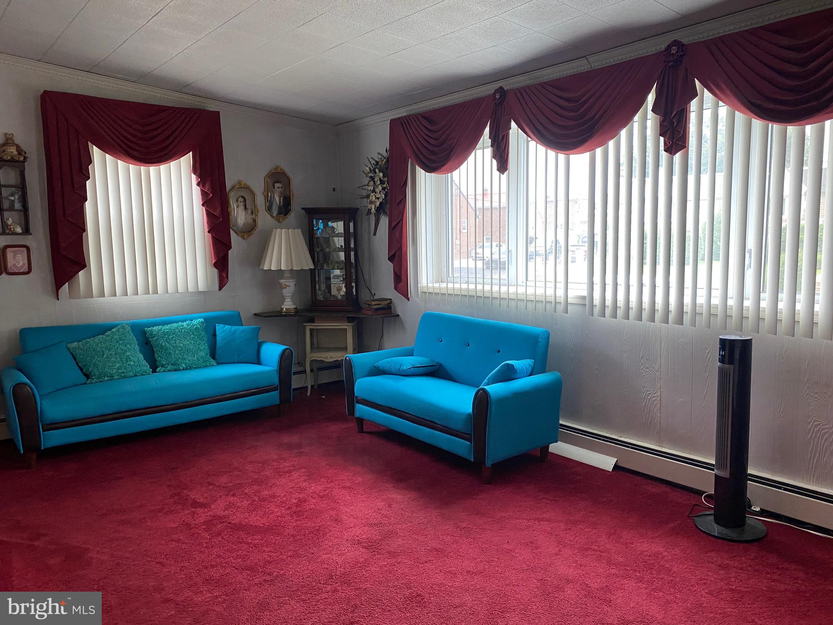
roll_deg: +0.8
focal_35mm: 26
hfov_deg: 67.3
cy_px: 312
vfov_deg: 53.1
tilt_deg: -3.0
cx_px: 416
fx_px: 626
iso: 80
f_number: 1.8
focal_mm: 4.25
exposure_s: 1/60
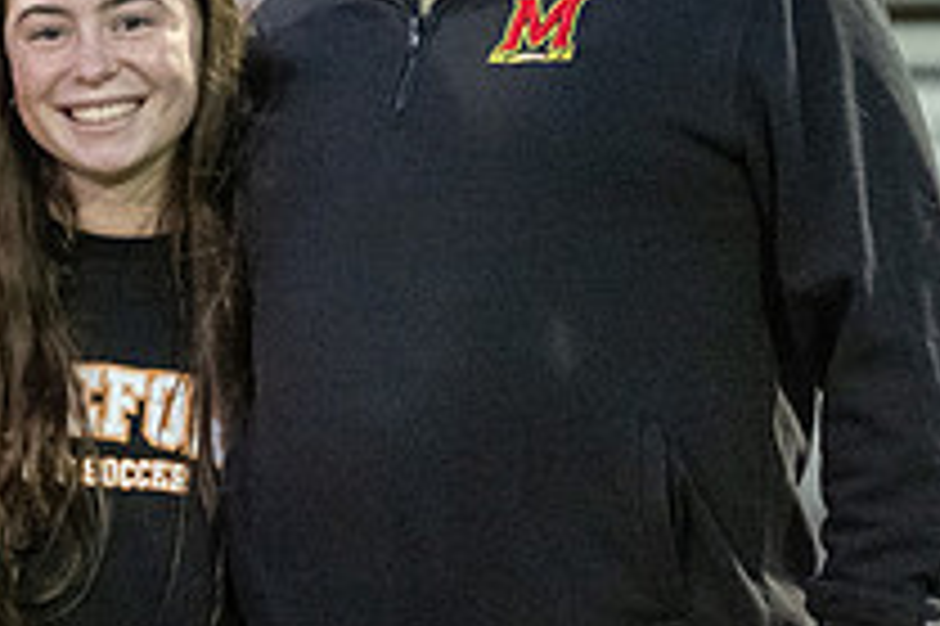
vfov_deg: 2.8
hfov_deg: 4.2
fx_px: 12862
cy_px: 437
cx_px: 197
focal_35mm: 493
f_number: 2.8
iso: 10000
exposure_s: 1/500
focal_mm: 125
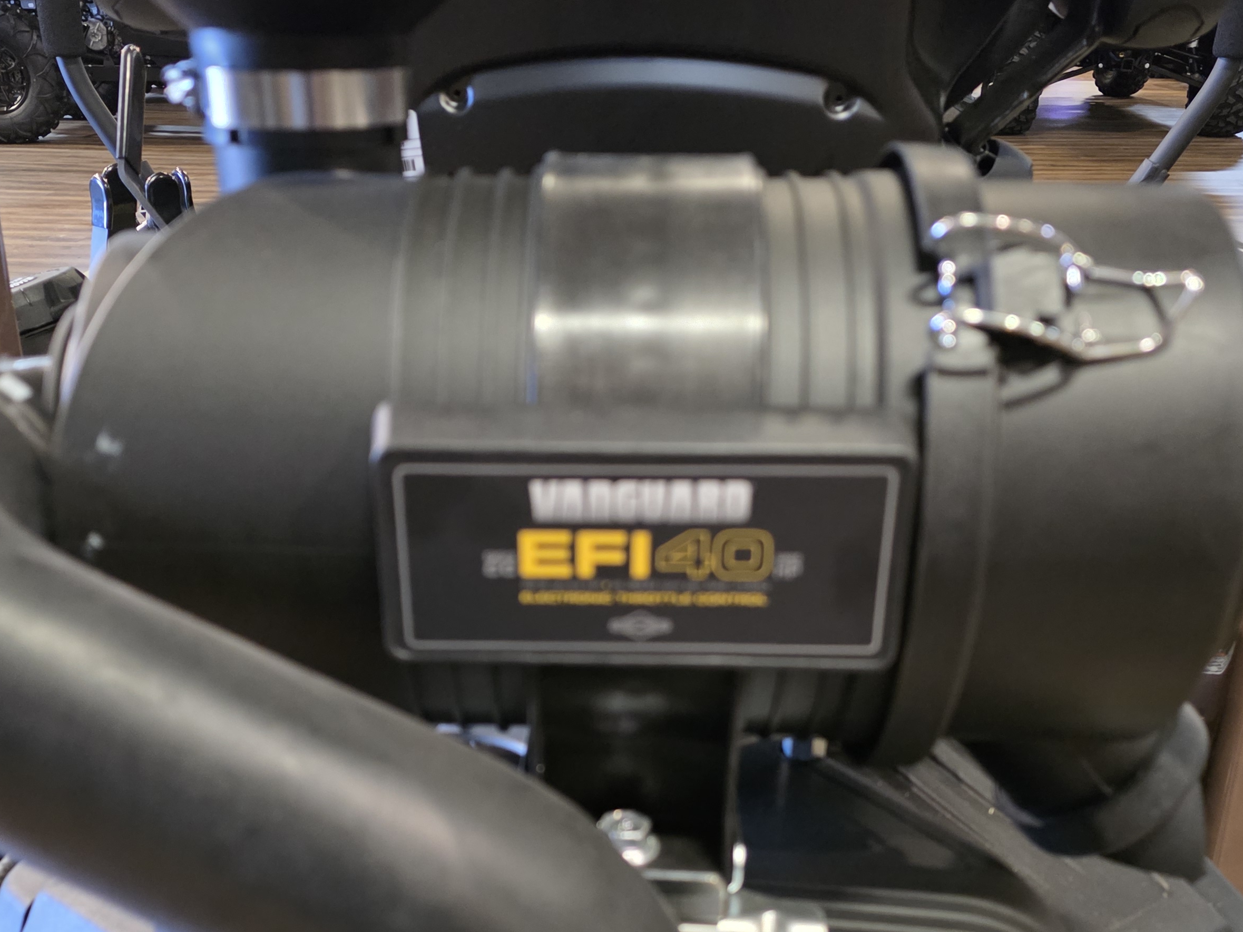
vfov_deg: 35.6
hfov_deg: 47.8
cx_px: 566
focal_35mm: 39
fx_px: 1400
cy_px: 753
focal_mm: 6.3
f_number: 1.7
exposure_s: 1/120
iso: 1250
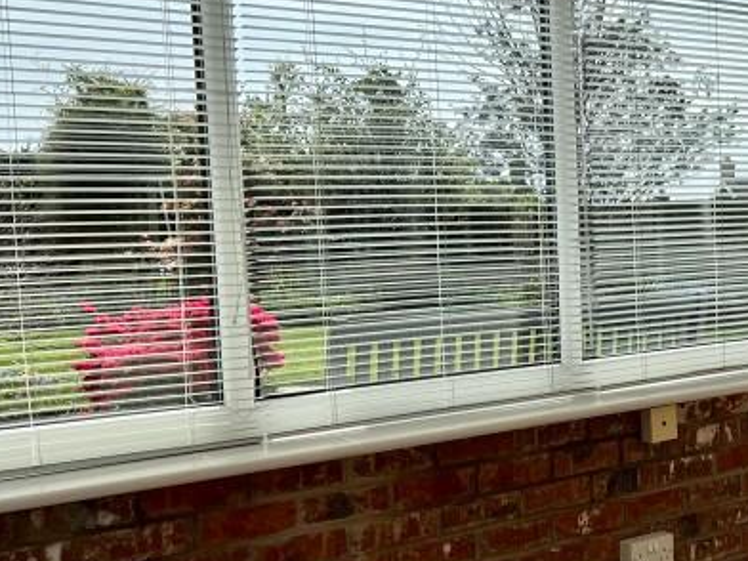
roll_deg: +1.0
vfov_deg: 21.5
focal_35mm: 68
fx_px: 1469
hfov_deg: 27.0
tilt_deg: -5.7
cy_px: 368
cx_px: 742
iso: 50
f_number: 1.5
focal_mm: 5.7
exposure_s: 1/4115
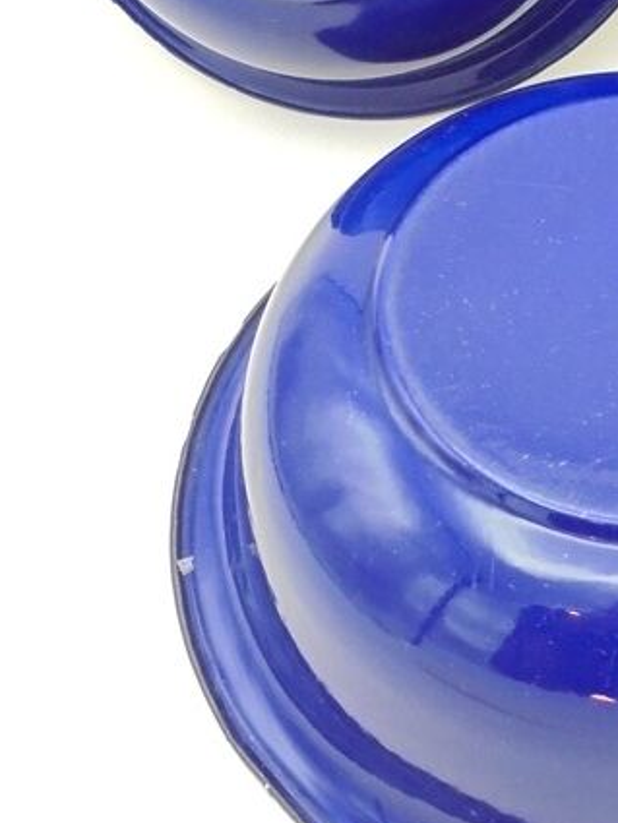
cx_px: 611
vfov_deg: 26.4
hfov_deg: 19.9
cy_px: 143
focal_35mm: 72
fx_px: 1713
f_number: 4
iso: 400
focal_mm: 6.1
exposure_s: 1/30
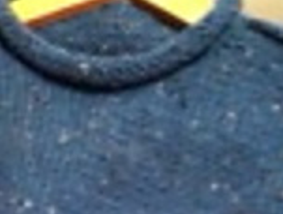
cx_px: 58
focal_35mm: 148
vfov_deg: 9.8
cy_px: 304
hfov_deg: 13.2
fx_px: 1213
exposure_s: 1/17
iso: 1000
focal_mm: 3.85
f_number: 2.8
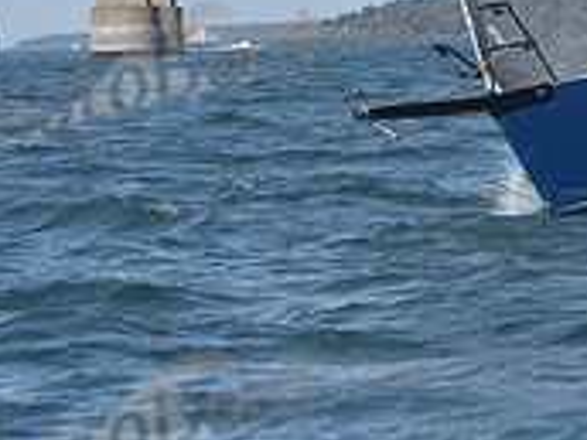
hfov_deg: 6.1
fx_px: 5494
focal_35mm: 324
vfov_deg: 4.6
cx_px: 594
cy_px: -152
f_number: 5.6
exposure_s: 1/1000
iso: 250
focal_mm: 100
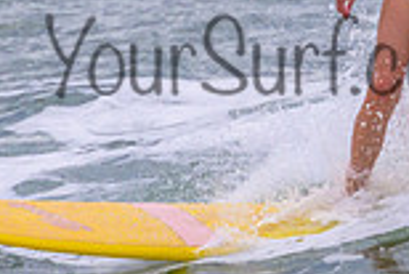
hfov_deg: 0.7
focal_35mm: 3009
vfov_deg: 0.5
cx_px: 319
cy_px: 33
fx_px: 34217
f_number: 11
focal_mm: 800
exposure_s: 1/2000
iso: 1100
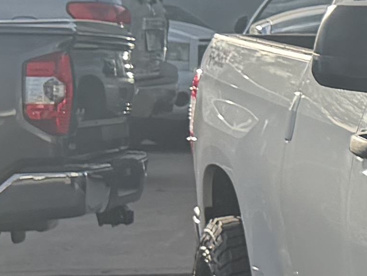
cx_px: 1135
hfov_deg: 8.9
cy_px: 208
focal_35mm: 178
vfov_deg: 8.3
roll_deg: -1.1
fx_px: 1888
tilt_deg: -5.3
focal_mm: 6.76
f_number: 1.78
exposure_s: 1/4405
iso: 100
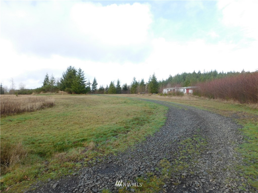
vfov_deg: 58.9
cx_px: 129
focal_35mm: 23
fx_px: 171
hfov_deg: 73.9
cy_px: 96
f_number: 3
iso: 125
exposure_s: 1/640
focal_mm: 4
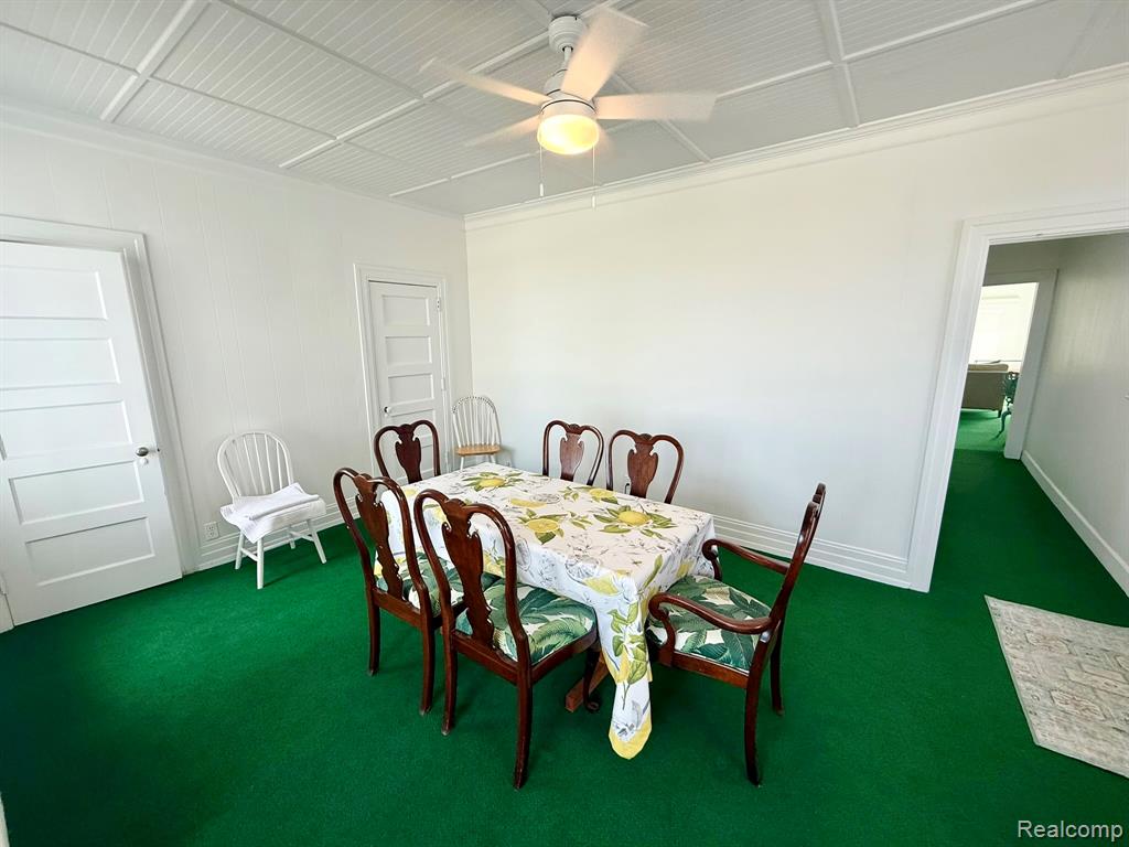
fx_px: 457
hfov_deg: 102.1
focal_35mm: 14
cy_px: 424
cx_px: 564
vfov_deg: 85.7
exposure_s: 1/99
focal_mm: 2.22
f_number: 2.2
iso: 80
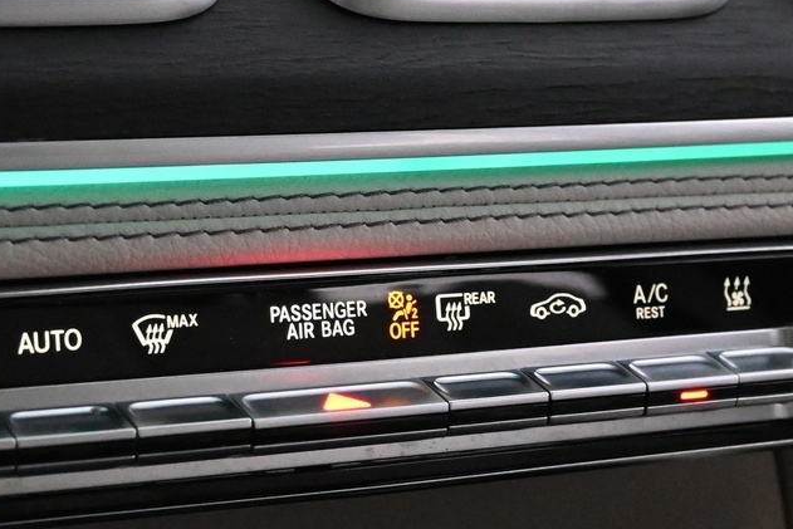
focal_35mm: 96
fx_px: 2121
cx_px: 243
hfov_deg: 21.1
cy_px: 283
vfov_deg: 14.2
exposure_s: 1/40
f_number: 4.2
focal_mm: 25
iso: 5600
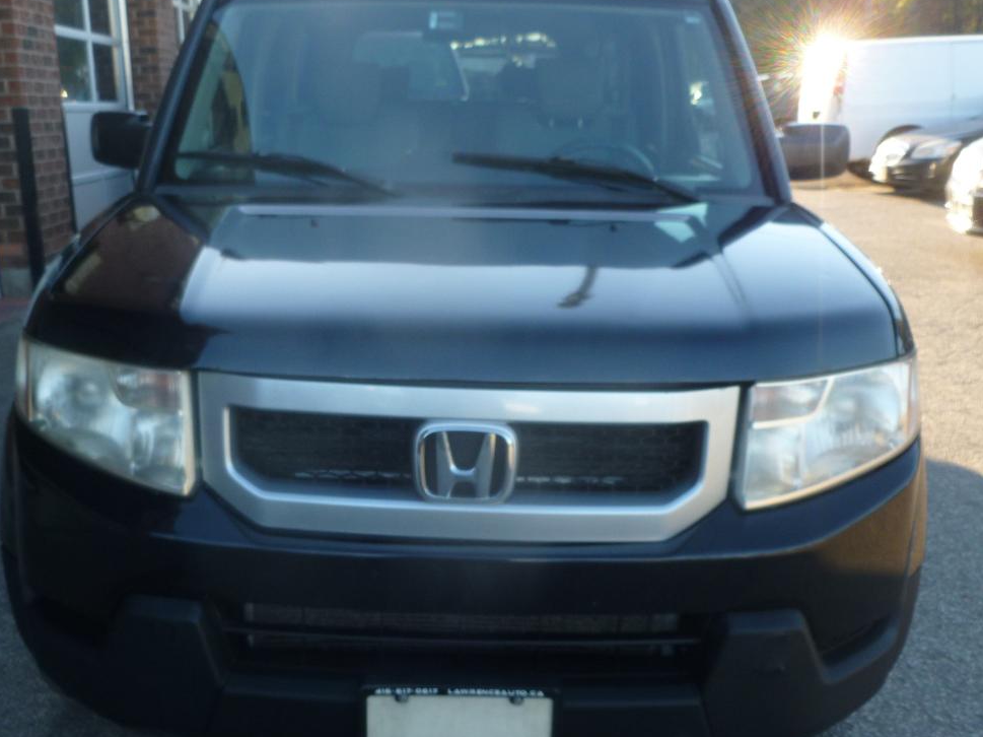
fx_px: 1050
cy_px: 407
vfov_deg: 38.6
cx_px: 417
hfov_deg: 50.0
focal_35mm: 37
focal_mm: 5
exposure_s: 1/100
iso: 100
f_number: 3.3
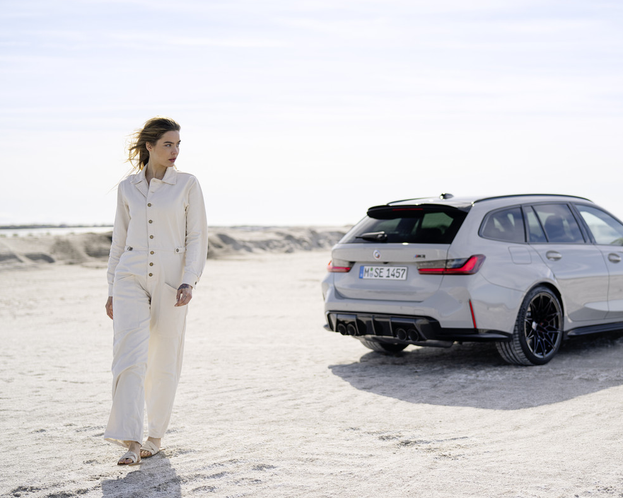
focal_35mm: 57
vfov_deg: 26.7
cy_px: 251
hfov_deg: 32.9
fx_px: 1051
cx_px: 375
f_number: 2
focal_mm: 50
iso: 100
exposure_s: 1/1000
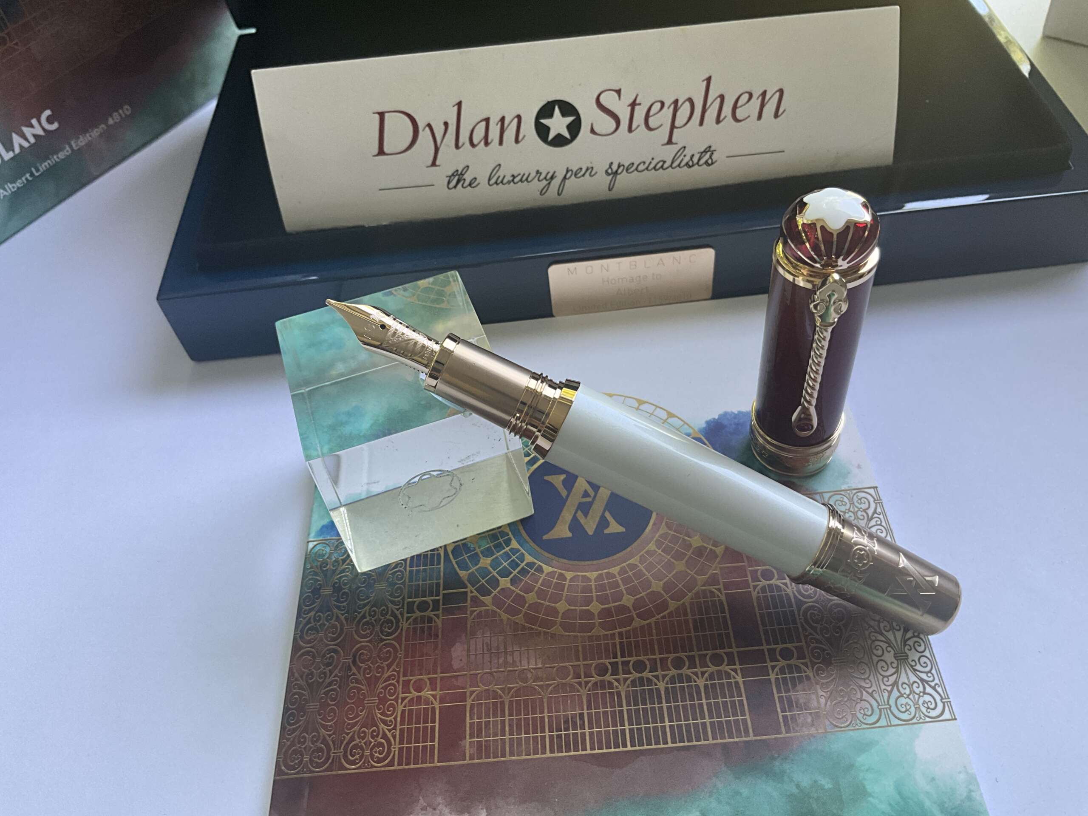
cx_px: 544
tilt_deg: -50.5
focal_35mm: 29
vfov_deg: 48.2
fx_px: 911
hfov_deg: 61.7
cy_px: 408
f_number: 1.8
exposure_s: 1/122
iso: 64
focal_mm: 3
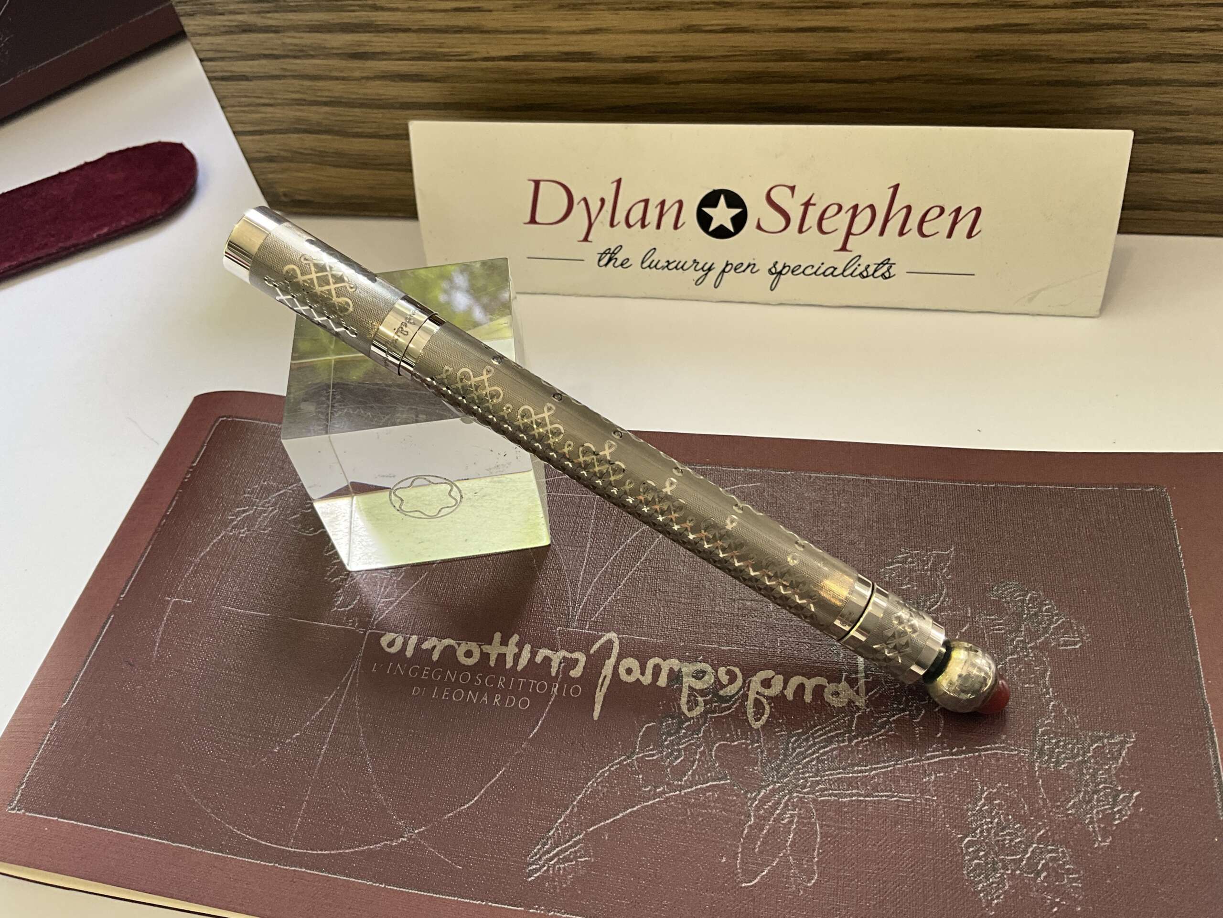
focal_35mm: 29
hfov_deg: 61.7
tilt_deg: -51.9
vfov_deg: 48.2
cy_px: 459
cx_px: 612
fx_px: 1025
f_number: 1.8
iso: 50
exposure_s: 1/100
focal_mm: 3
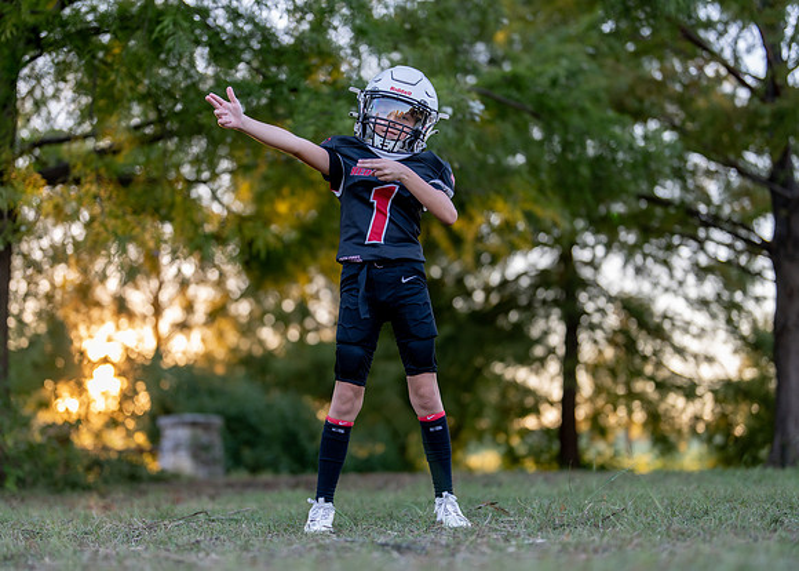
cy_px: 296
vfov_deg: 24.5
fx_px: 1315
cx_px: 361
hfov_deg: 33.8
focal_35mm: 58
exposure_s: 1/400
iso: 100
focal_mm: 50
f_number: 1.2
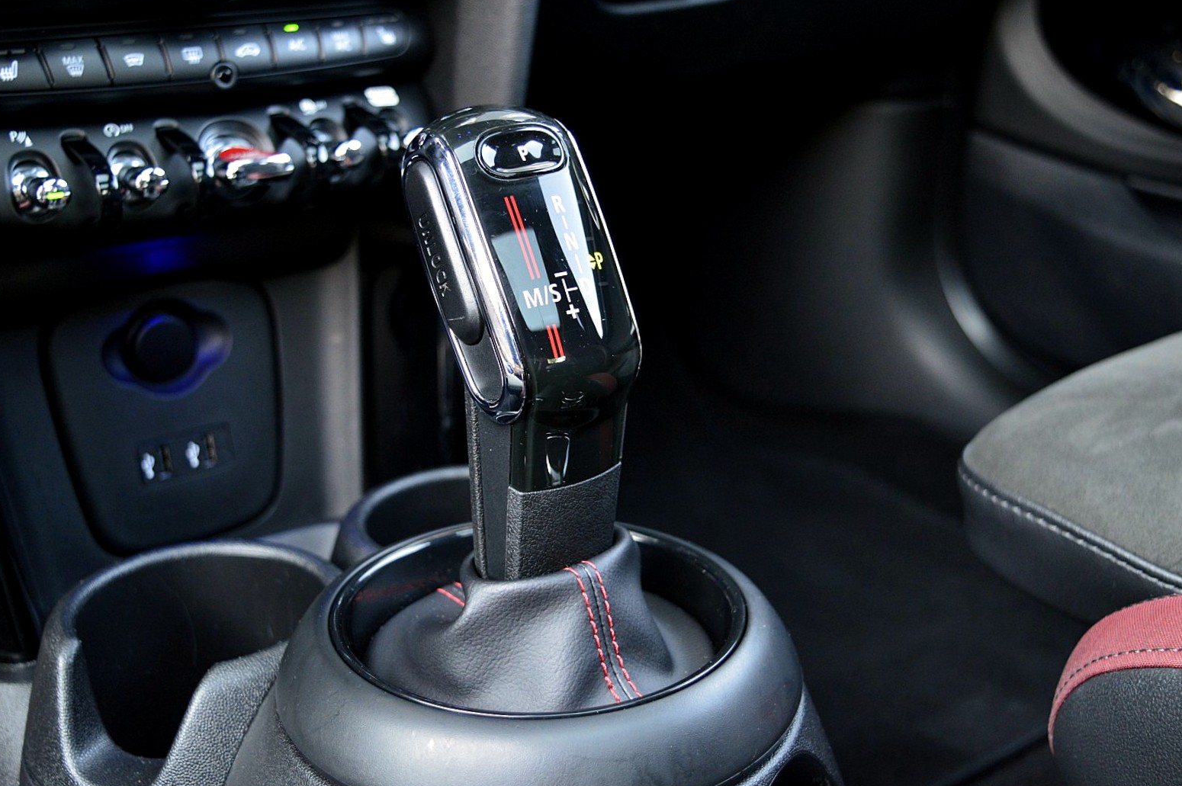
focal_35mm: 44
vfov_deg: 30.5
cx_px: 565
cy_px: 395
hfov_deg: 44.5
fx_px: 1444
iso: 800
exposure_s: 1/50
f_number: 4.2
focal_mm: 28
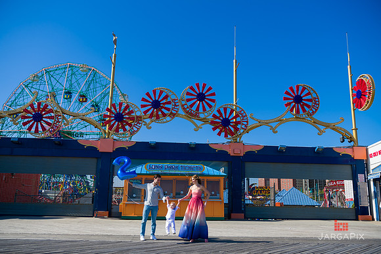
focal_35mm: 32
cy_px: 127
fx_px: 339
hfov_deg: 58.7
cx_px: 190
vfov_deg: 41.1
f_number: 5
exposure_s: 1/1600
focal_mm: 32
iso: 200
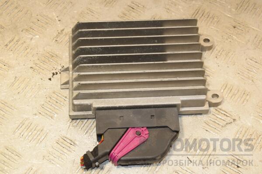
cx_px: 131
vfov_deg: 18.9
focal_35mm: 72
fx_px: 524
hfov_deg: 28.1
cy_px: 87
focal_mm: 48
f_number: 7.1
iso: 800
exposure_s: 1/200
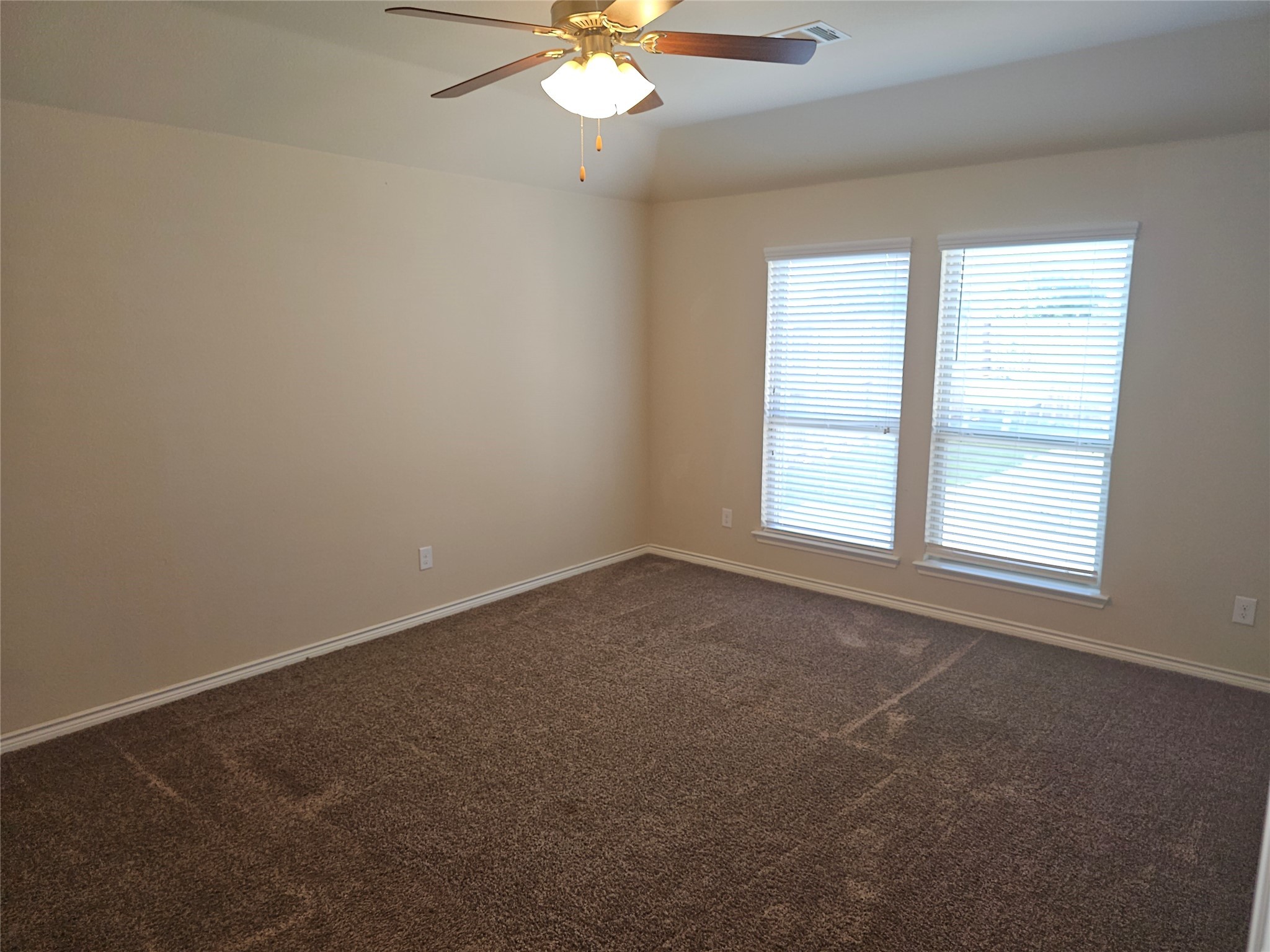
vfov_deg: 58.9
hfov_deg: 73.9
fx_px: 844
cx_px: 635
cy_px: 476
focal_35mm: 23
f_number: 1.7
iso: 50
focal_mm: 6.3
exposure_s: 1/60
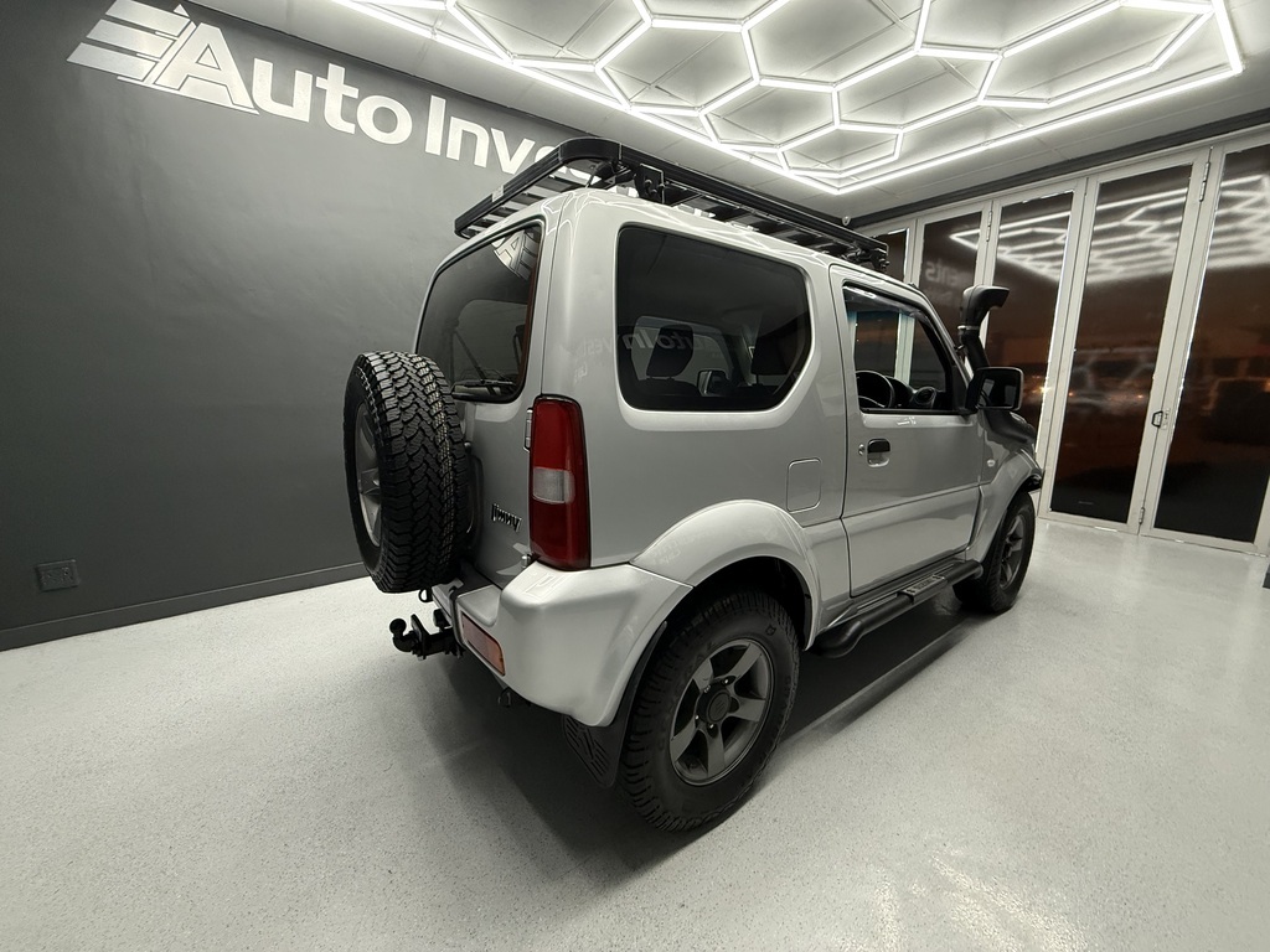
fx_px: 514
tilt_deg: -9.4
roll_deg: +0.3
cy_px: 476
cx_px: 635
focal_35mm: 14
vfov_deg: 85.7
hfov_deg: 102.1
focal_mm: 2.22
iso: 400
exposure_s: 1/100
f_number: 2.2
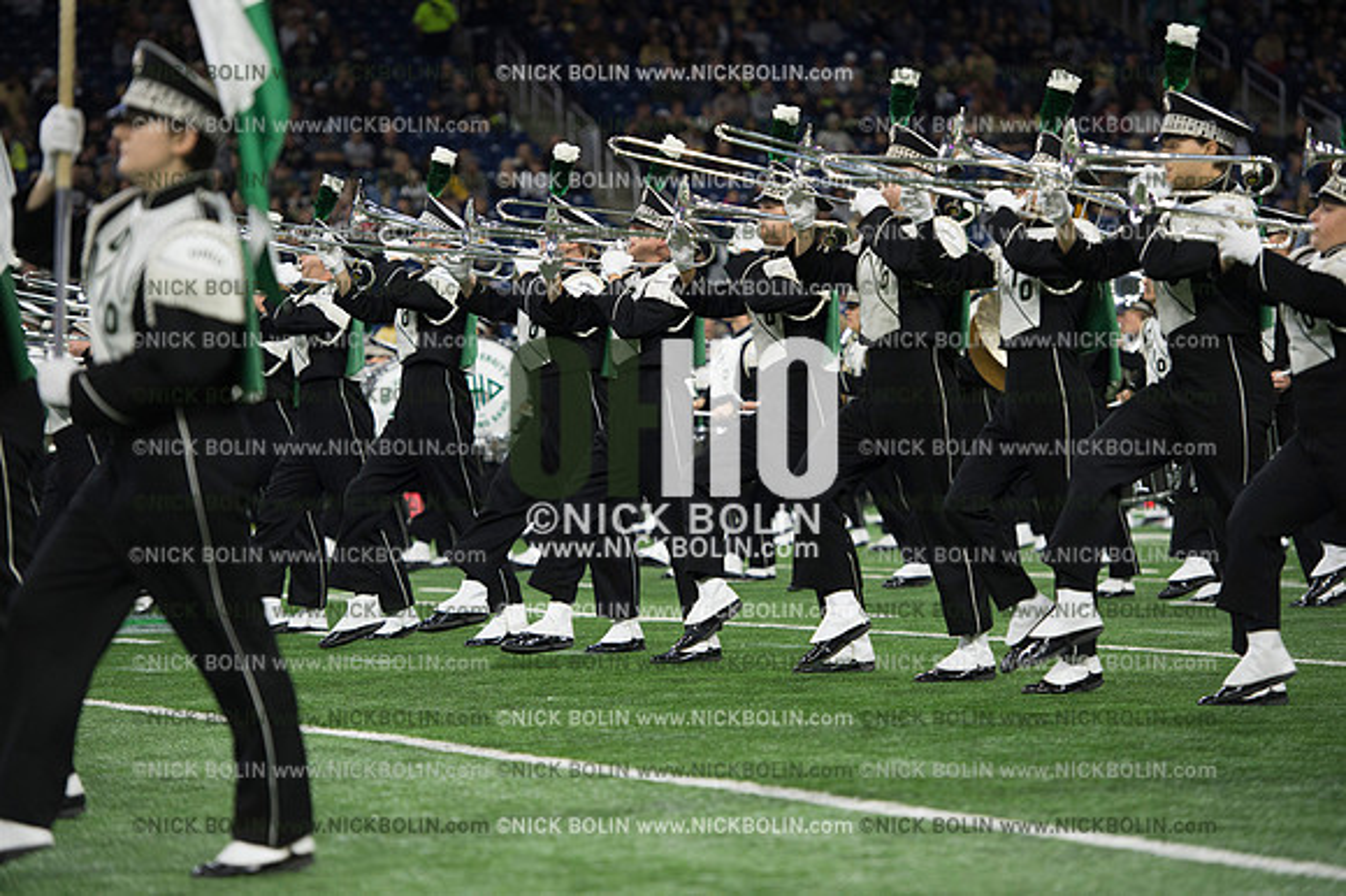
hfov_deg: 14.2
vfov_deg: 9.5
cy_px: 448
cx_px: 673
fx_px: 5418
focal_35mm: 145
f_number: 3.5
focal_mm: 145
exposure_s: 1/1600
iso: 2500
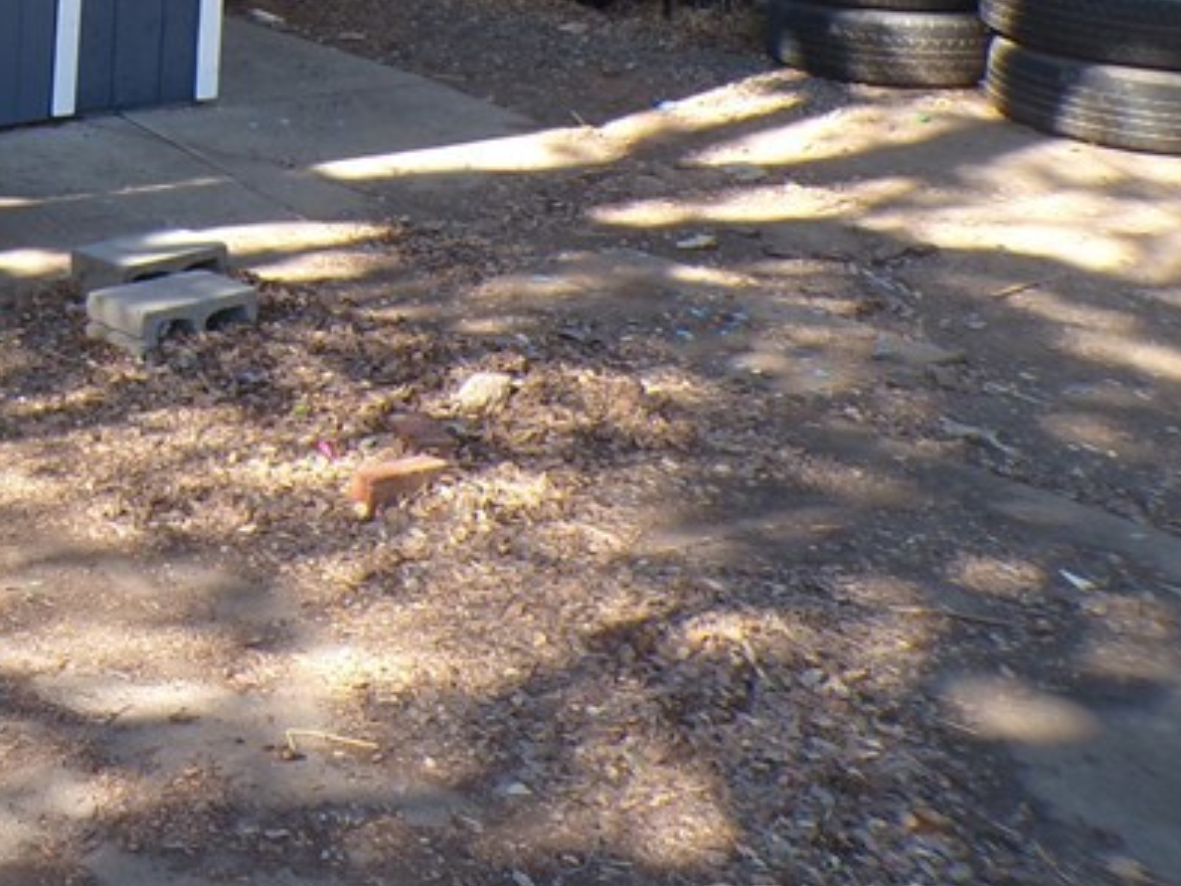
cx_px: -325
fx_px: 2115
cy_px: -191
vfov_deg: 21.8
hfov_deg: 26.7
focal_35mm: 62
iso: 100
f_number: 4.4
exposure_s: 1/110
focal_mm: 4.3
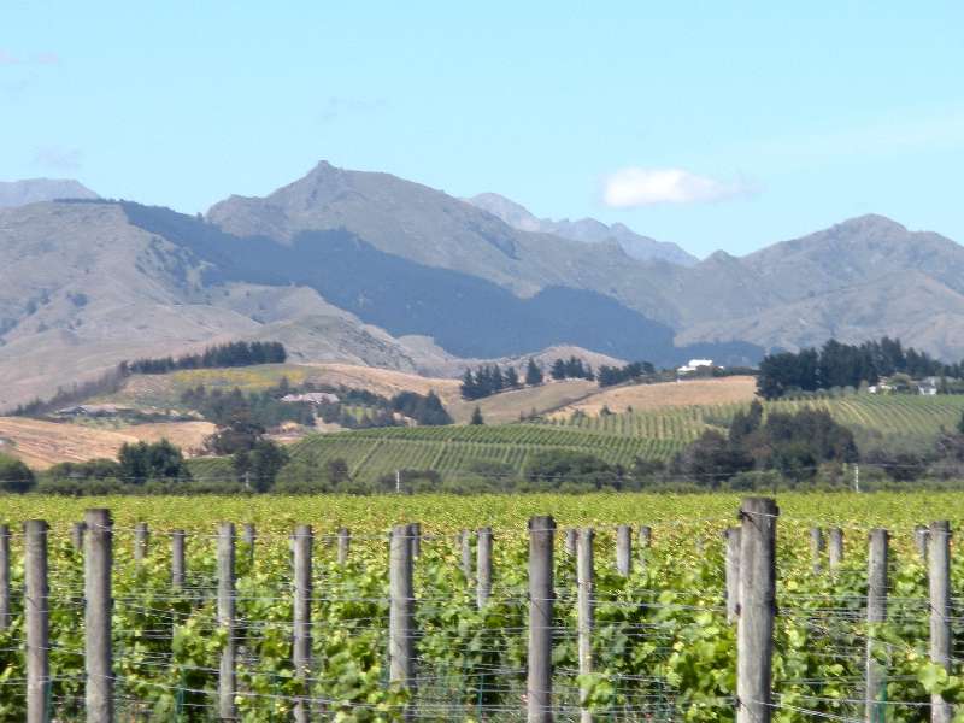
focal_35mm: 174
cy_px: 362
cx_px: 482
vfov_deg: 8.5
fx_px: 4846
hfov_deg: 11.4
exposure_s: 1/326
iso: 64
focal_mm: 31.5
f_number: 5.6
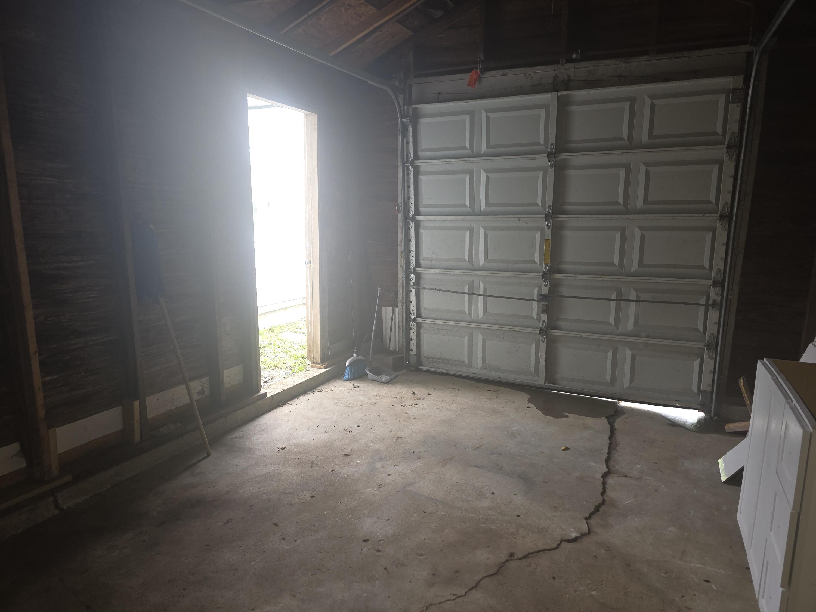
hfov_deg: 73.9
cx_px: 408
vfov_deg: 58.9
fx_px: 542
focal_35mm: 23
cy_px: 306
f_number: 1.7
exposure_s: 1/40
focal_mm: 6.3
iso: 125
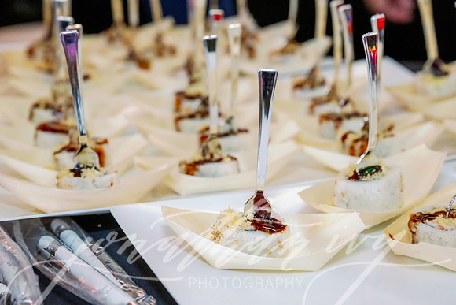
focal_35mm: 70
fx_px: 887
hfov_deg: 28.8
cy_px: 152
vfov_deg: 19.5
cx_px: 228
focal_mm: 70
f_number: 6.3
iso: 2000
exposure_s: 1/100
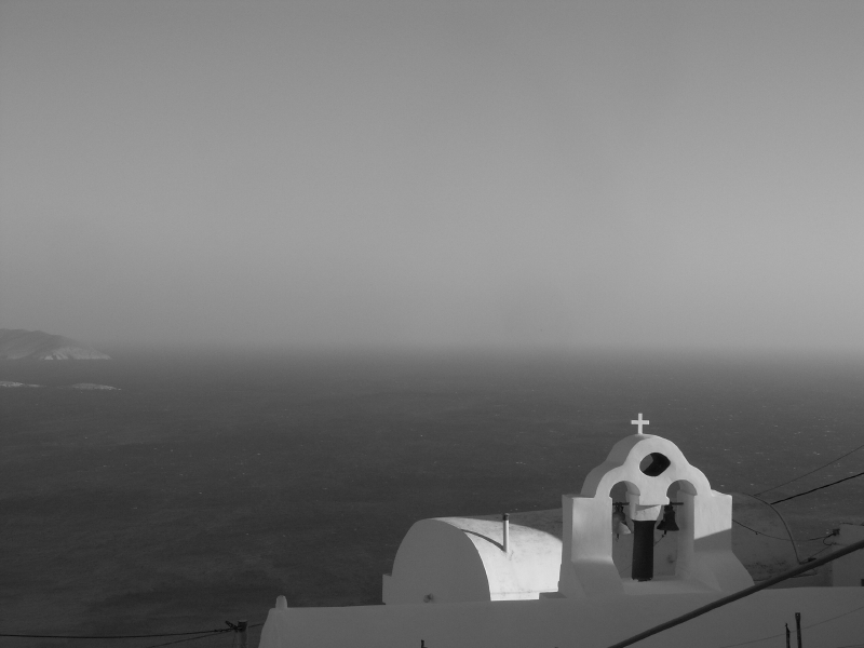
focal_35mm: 45
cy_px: 324
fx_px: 1123
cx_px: 432
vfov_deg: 32.2
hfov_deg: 42.1
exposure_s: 1/125
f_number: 11
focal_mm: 11.48
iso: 64
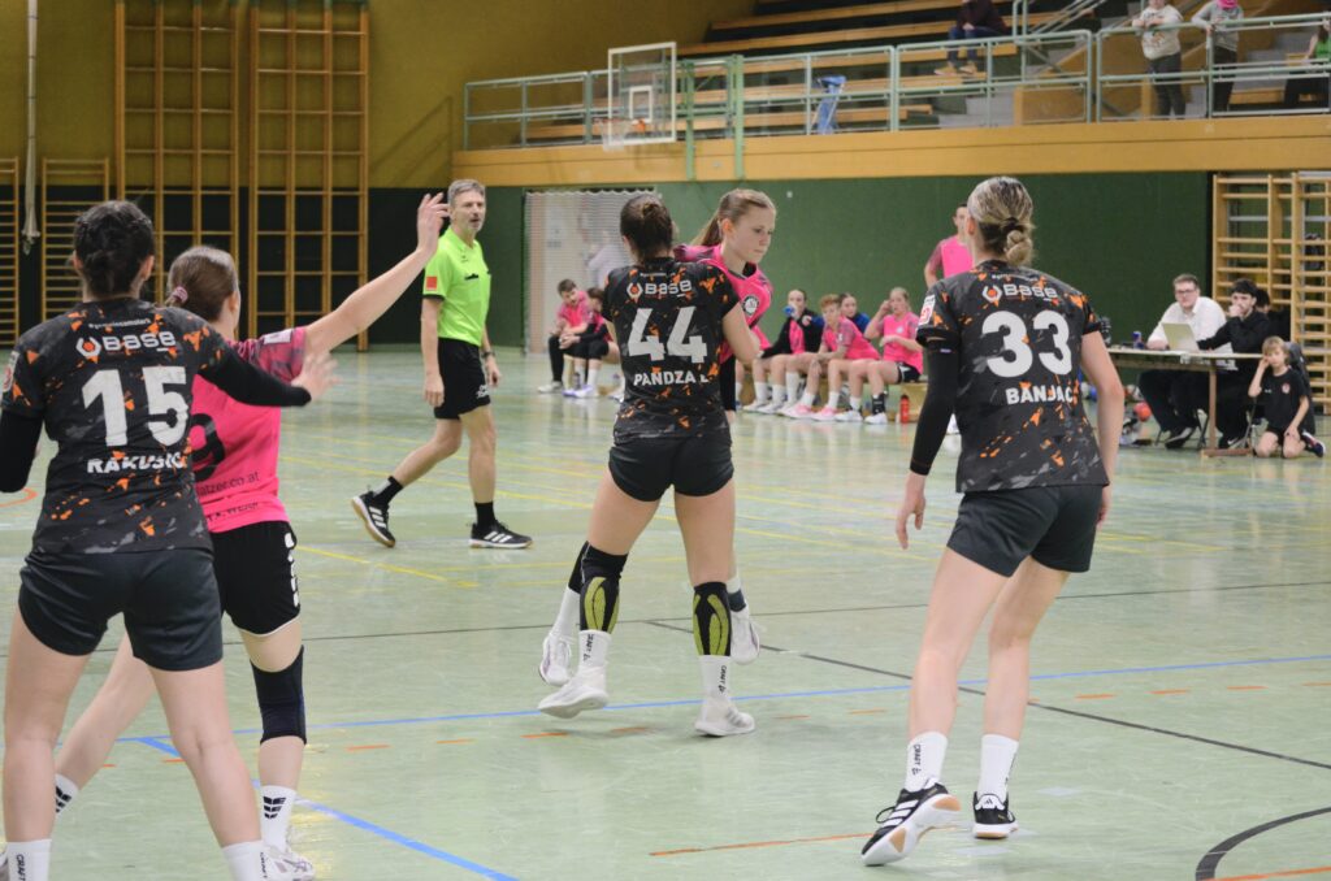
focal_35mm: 82
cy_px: 440
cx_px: 666
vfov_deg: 16.5
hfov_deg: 24.7
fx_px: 3044
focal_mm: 55
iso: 1600
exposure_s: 1/200
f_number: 4
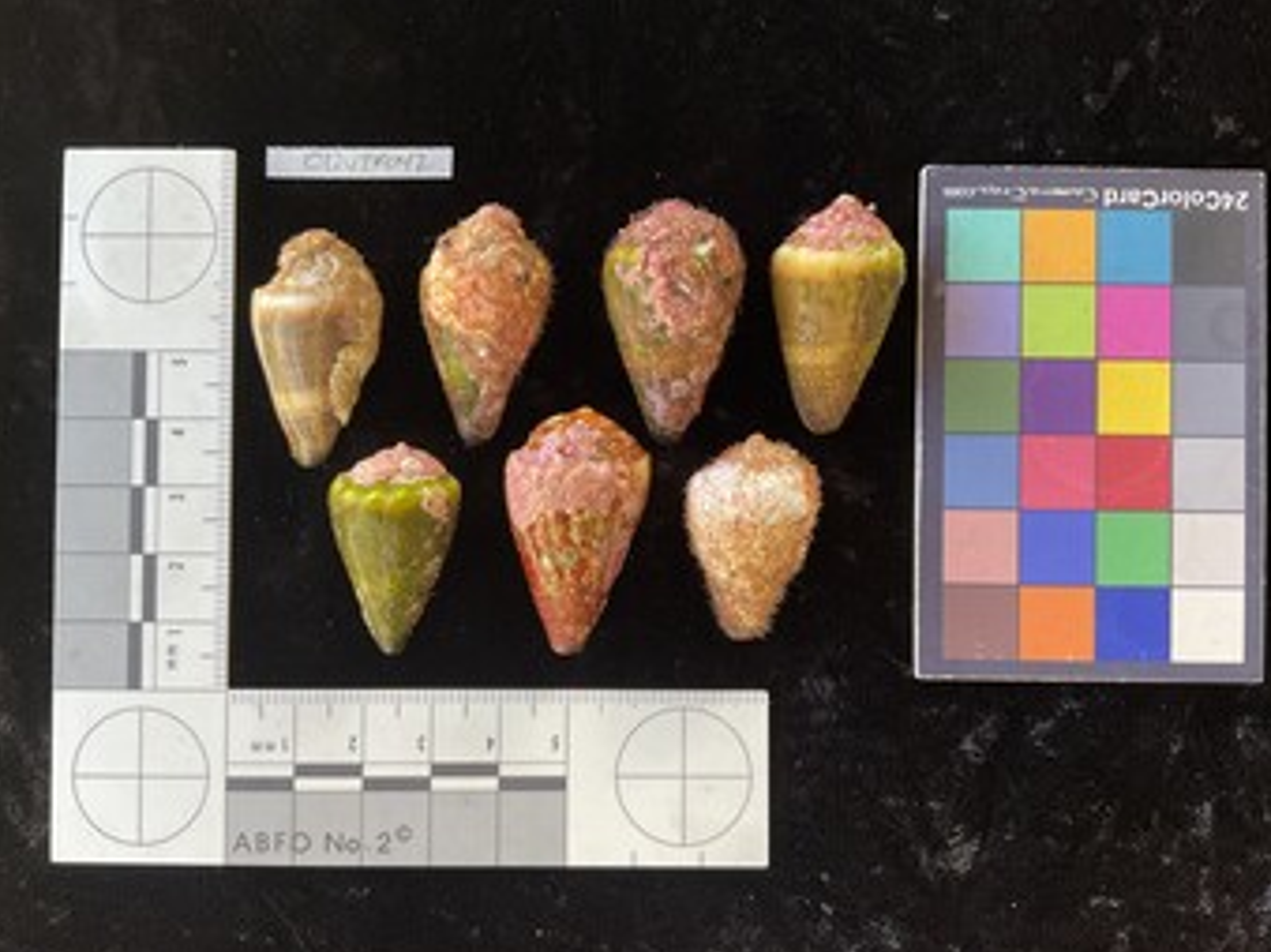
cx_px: 641
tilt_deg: -88.1
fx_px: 1101
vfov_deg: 46.8
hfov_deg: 60.0
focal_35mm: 30
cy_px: 478
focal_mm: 3
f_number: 1.8
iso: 100
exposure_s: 1/60
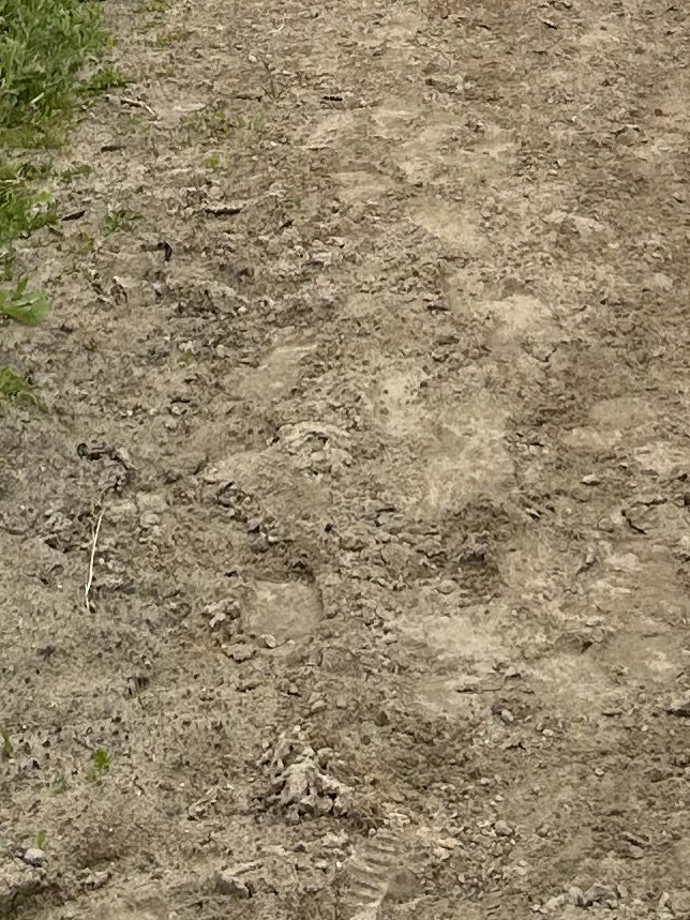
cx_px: 260
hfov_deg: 12.1
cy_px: -788
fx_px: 3243
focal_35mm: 122
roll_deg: -0.3
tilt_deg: +0.6
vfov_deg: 14.1
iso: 50
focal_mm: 5.7
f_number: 1.5
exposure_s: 1/666
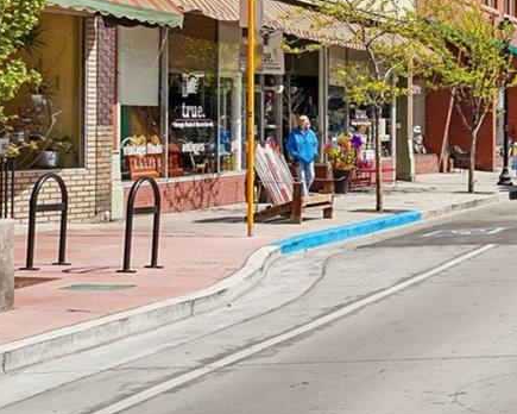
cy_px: 74
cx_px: 775
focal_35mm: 78
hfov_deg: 20.7
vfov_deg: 19.3
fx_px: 1200
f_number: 8
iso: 100
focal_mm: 22.7
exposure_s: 1/320
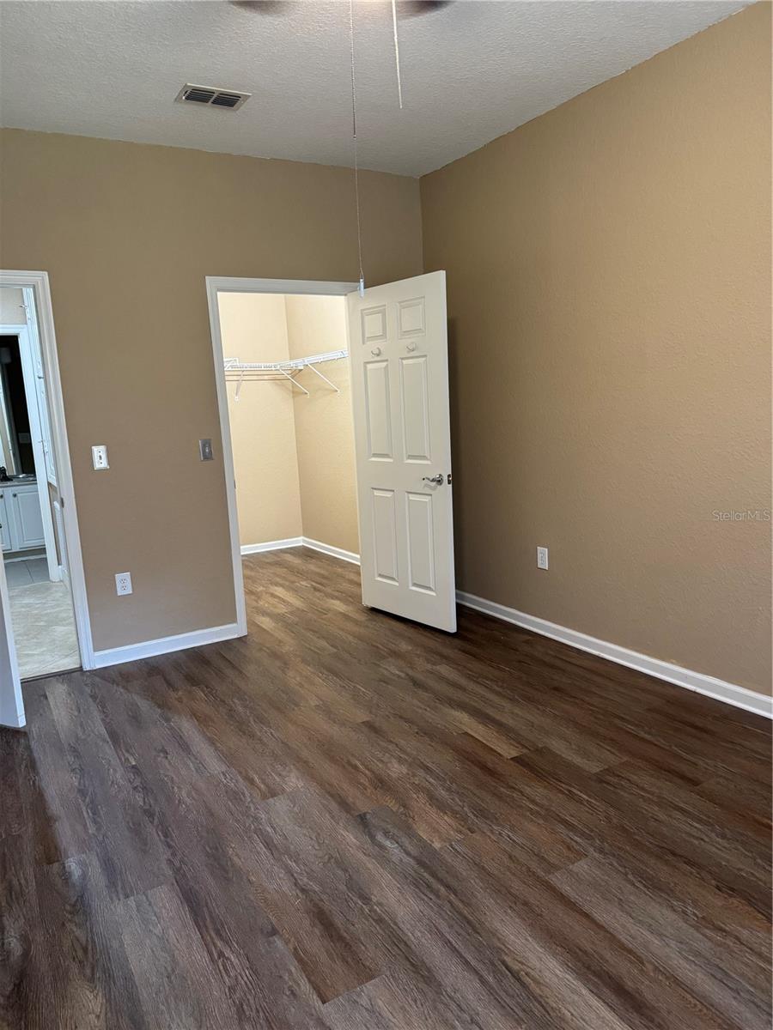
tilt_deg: -11.4
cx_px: 386
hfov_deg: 56.8
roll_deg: +3.5
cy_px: 515
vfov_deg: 71.6
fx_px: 715
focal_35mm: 24
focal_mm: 6.76
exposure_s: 1/60
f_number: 1.78
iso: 500
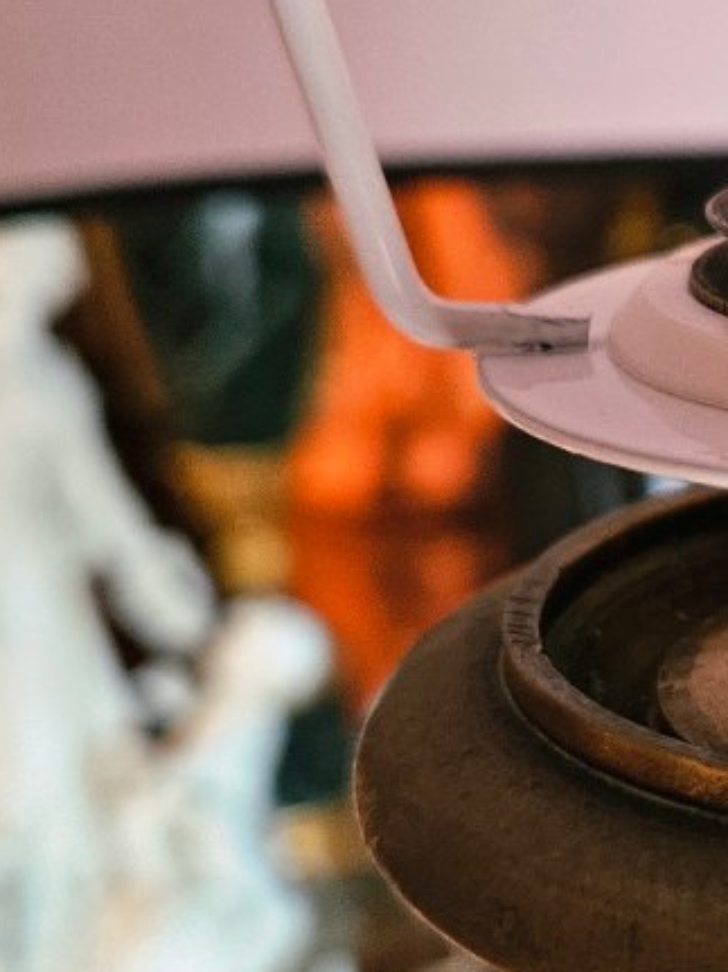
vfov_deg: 30.3
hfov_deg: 21.4
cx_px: 859
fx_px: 1796
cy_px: 483
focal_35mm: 64
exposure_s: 1/25
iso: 640
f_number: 1.8
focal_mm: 5.4
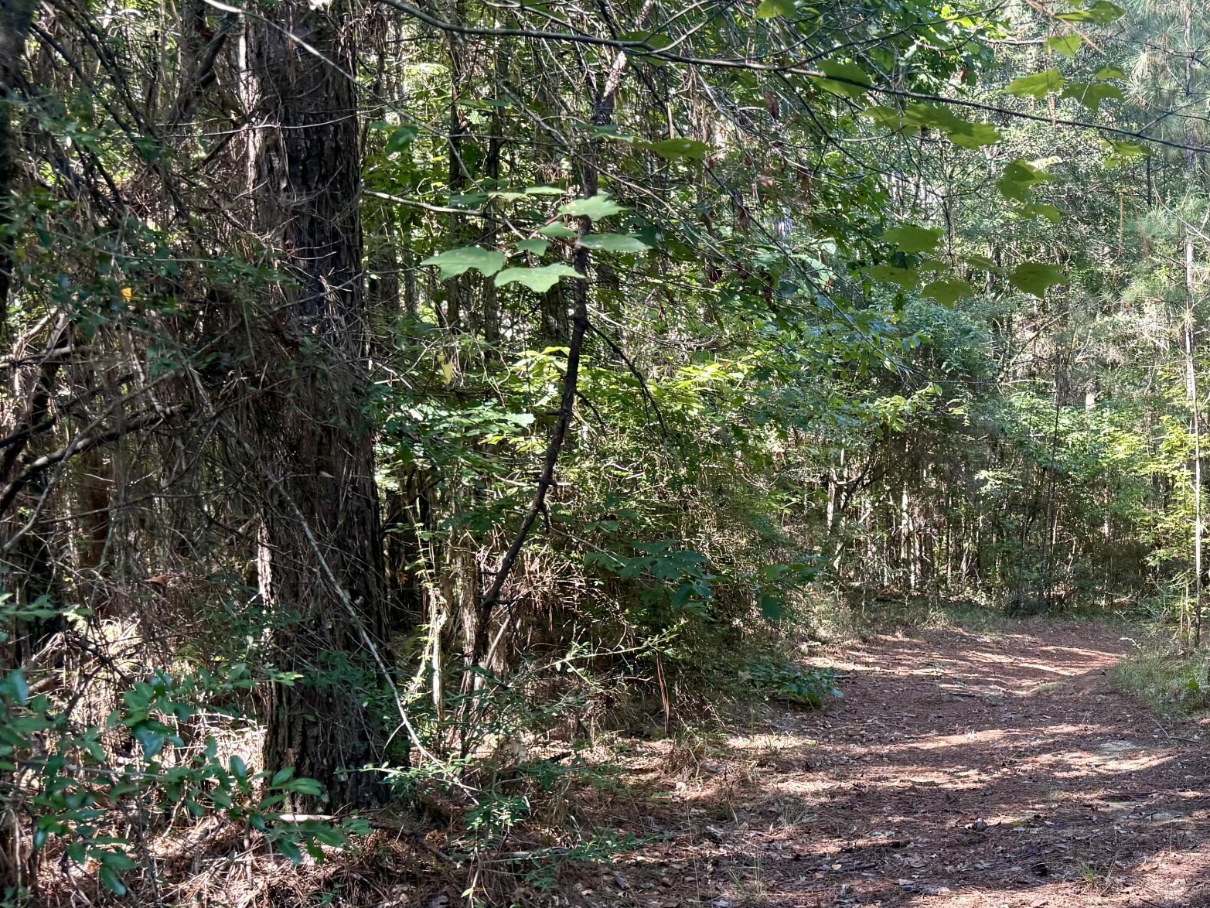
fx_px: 1608
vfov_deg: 31.3
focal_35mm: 46
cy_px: 606
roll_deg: +1.3
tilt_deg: -5.0
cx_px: 1095
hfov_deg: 38.3
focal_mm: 6.76
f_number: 1.78
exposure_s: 1/121
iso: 125
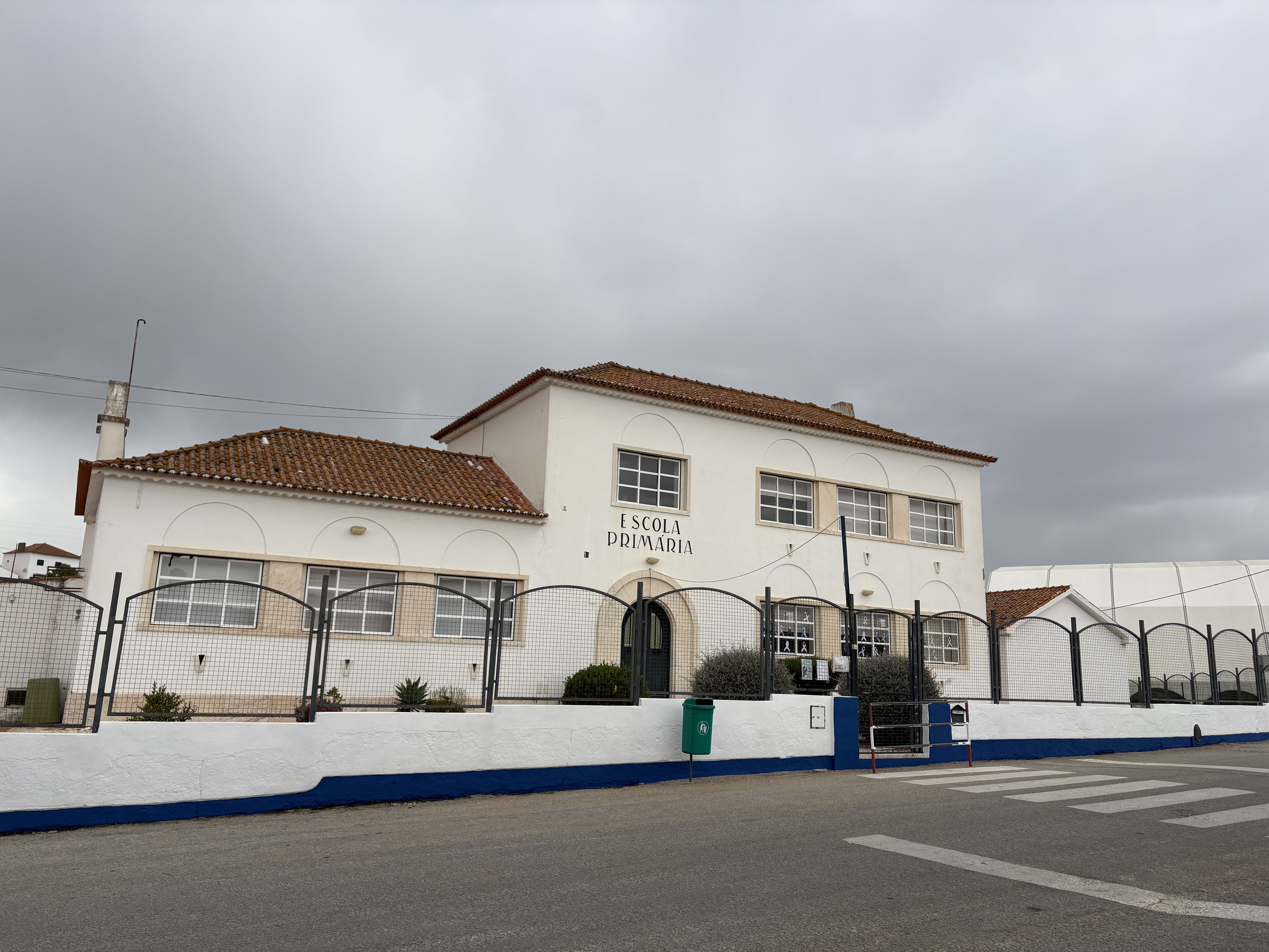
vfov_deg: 53.1
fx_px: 953
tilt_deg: +12.8
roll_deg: -1.2
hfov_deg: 67.3
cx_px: 634
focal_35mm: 26
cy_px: 476
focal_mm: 5.96
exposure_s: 1/1451
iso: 50
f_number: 1.6
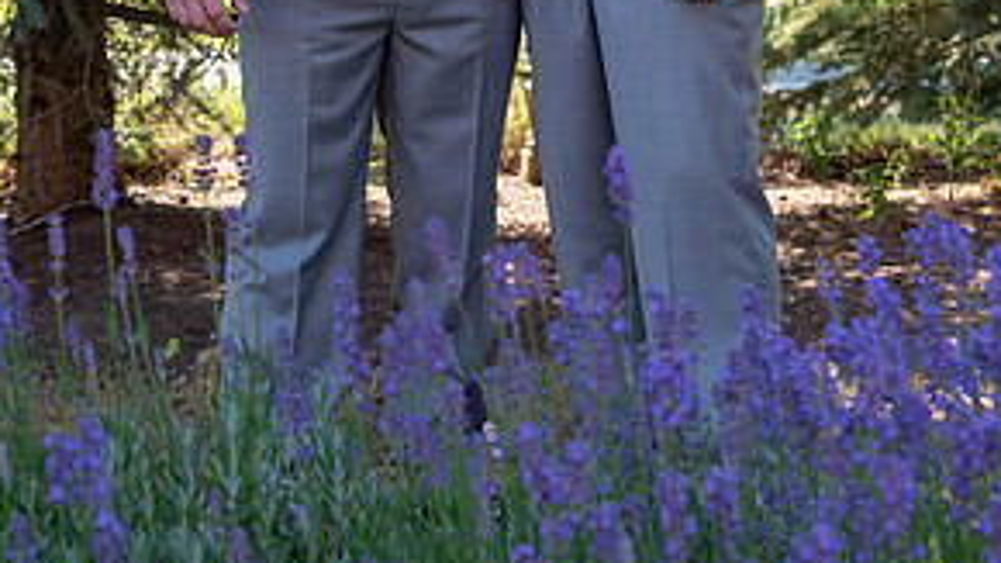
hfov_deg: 16.9
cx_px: 507
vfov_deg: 9.4
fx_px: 3370
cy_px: -155
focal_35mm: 127
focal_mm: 52
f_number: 7.1
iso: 400
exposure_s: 1/200
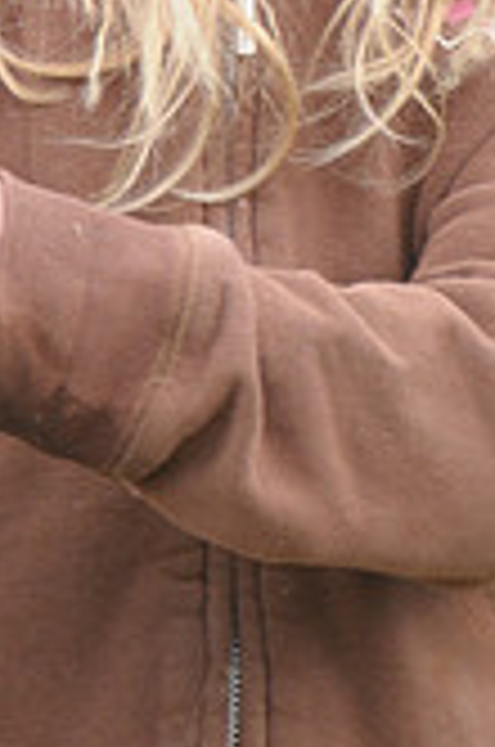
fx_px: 43325
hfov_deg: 0.7
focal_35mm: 2092
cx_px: 146
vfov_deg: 1.0
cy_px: -396
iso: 400
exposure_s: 1/500
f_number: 4
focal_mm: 400
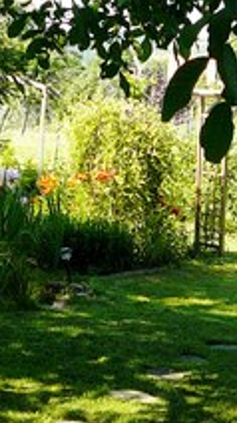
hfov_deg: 15.3
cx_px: 121
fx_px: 884
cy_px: 259
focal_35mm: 79
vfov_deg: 26.8
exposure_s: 1/320
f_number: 2.8
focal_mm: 5.2
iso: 80
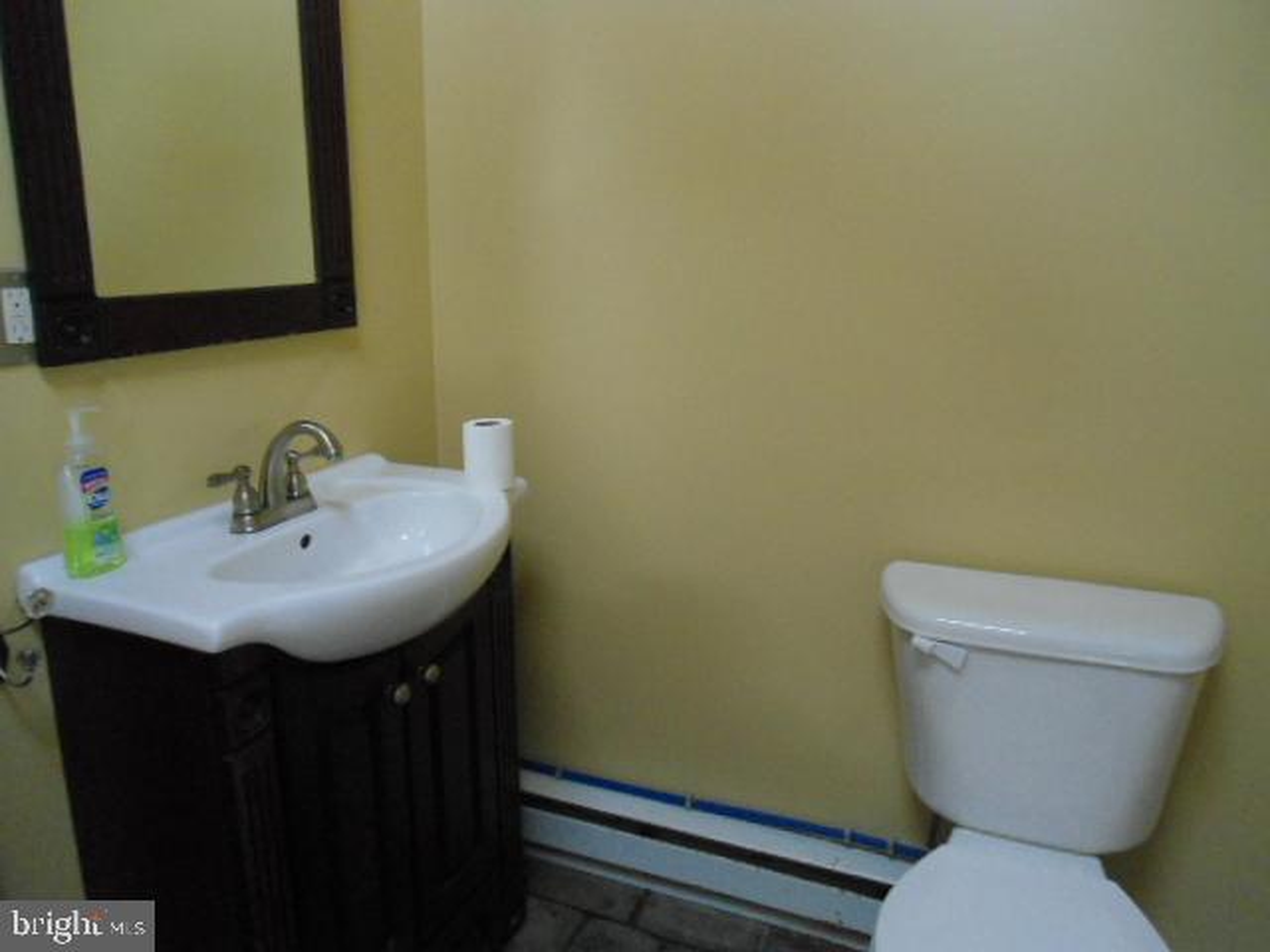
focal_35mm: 26
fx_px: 954
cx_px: 635
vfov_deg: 53.1
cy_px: 476
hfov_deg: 67.3
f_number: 2.8
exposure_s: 1/125
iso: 400
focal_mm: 4.7
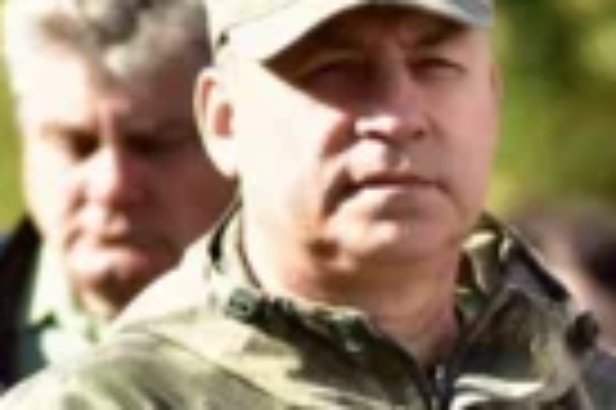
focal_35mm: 541
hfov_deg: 3.8
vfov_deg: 2.5
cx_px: 418
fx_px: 9246
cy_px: 340
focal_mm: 185
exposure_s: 1/800
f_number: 5.6
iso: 400
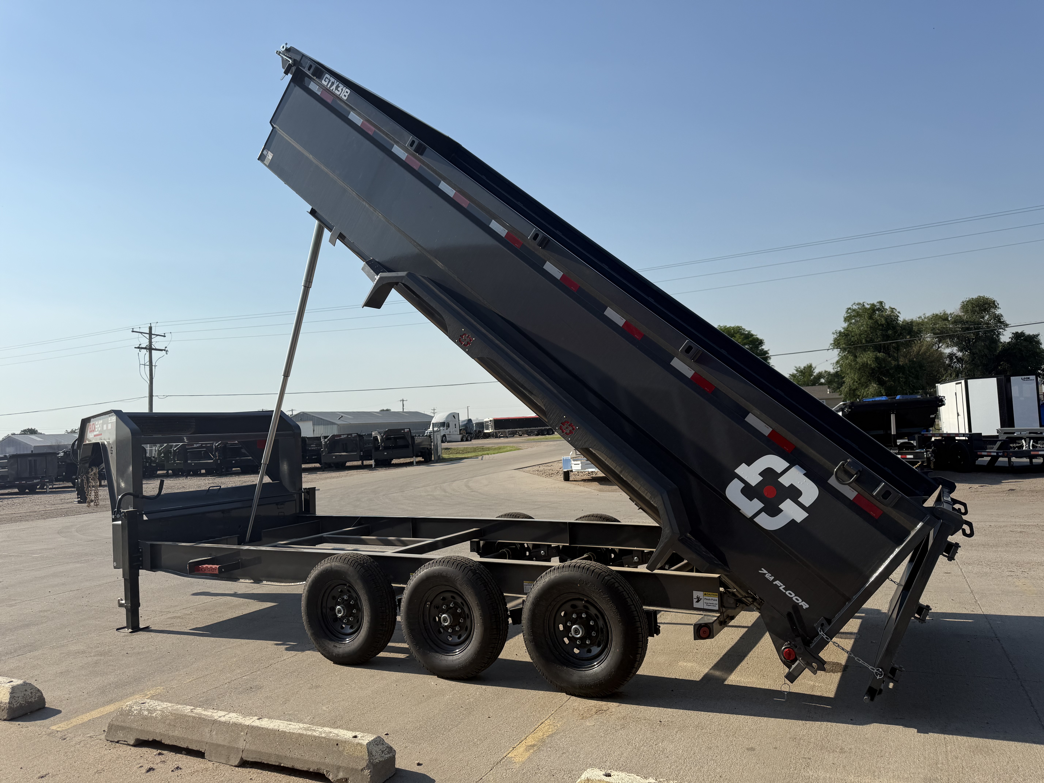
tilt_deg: +3.2
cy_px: 392
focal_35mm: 24
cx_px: 522
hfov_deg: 71.6
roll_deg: +2.8
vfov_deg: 56.8
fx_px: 724
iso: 80
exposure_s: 1/7353
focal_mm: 6.76
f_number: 1.78
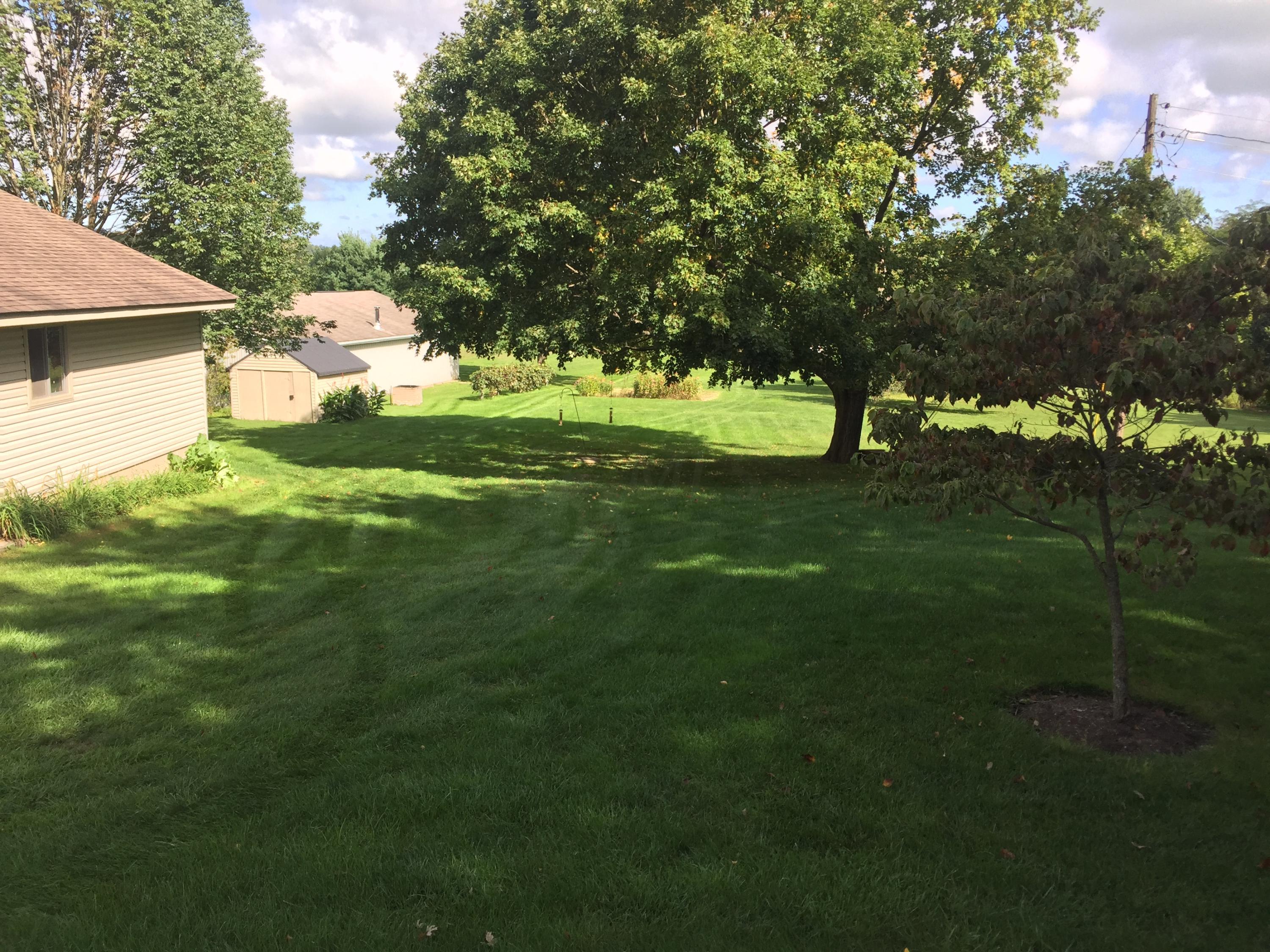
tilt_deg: -9.6
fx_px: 1064
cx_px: 635
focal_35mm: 29
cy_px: 476
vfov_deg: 48.2
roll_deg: -2.2
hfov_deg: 61.7
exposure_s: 1/694
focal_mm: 4.15
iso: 32
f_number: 2.2
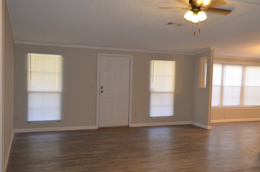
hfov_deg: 49.0
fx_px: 281
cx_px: 168
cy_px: 92
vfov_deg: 34.1
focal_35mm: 39
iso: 500
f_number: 3.5
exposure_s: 1/30
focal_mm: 18
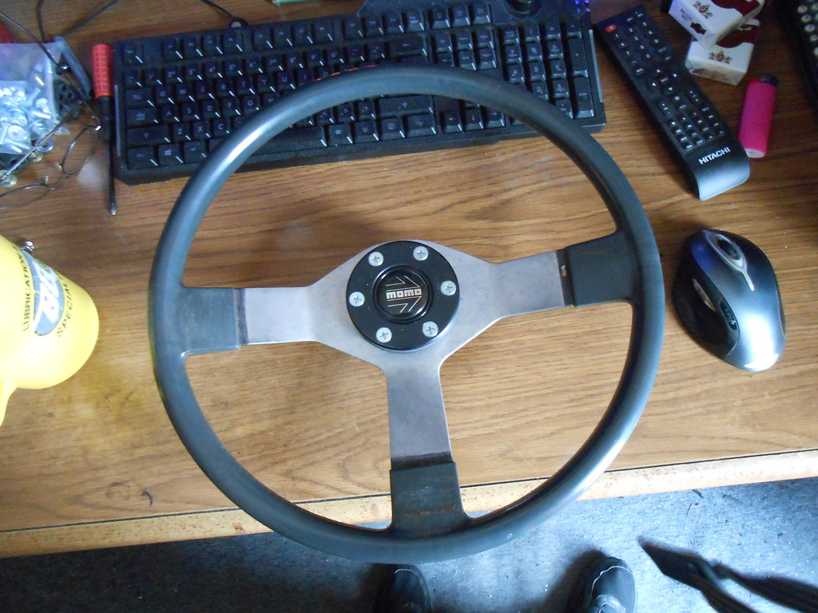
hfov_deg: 67.3
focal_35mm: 26
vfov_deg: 53.1
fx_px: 614
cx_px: 409
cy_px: 306
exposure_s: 1/3
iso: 800
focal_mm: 4.6
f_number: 3.5
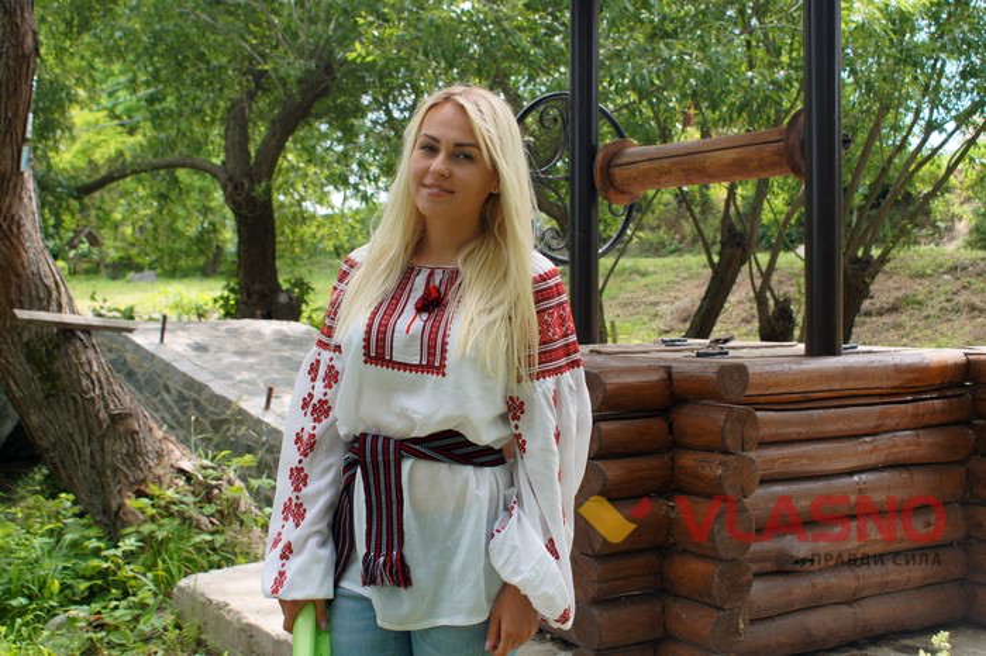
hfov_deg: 49.6
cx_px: 493
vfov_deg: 34.2
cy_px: 328
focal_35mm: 39
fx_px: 1068
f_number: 4.5
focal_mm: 26
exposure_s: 1/160
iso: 200
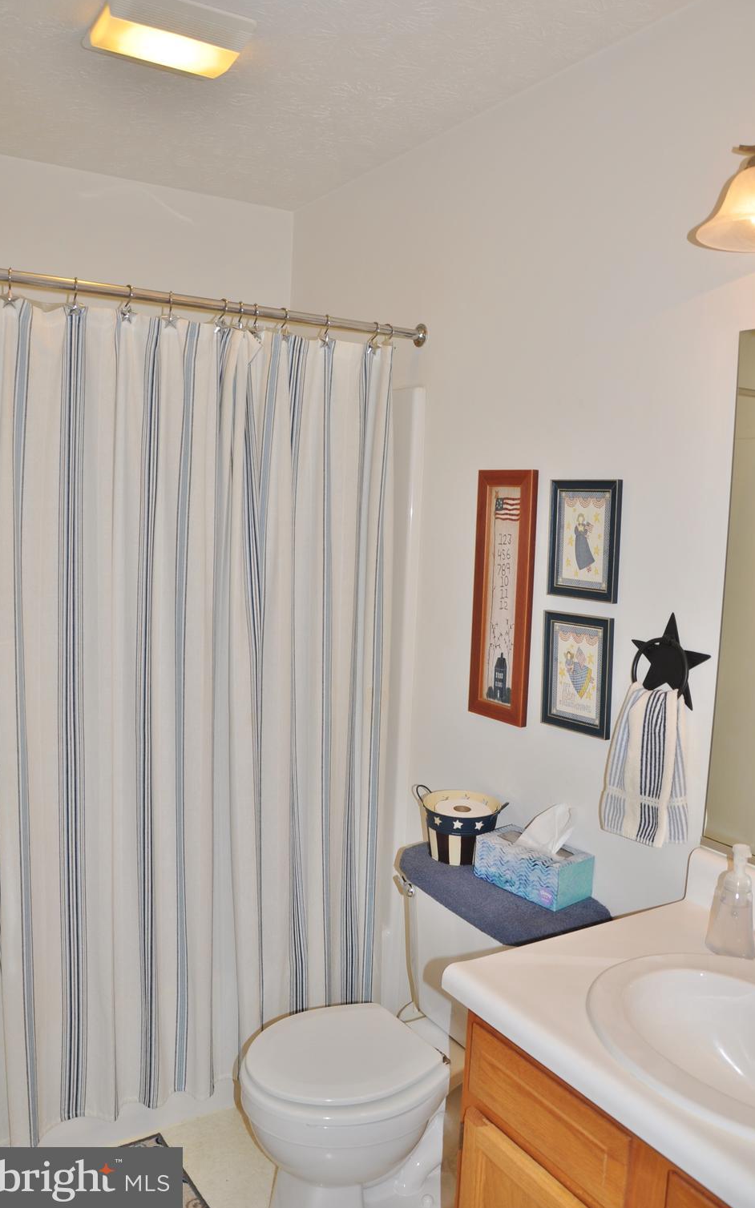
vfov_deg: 66.5
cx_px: 391
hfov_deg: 44.5
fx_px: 922
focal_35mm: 28
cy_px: 598
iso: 200
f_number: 5
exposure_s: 1/60
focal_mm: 18
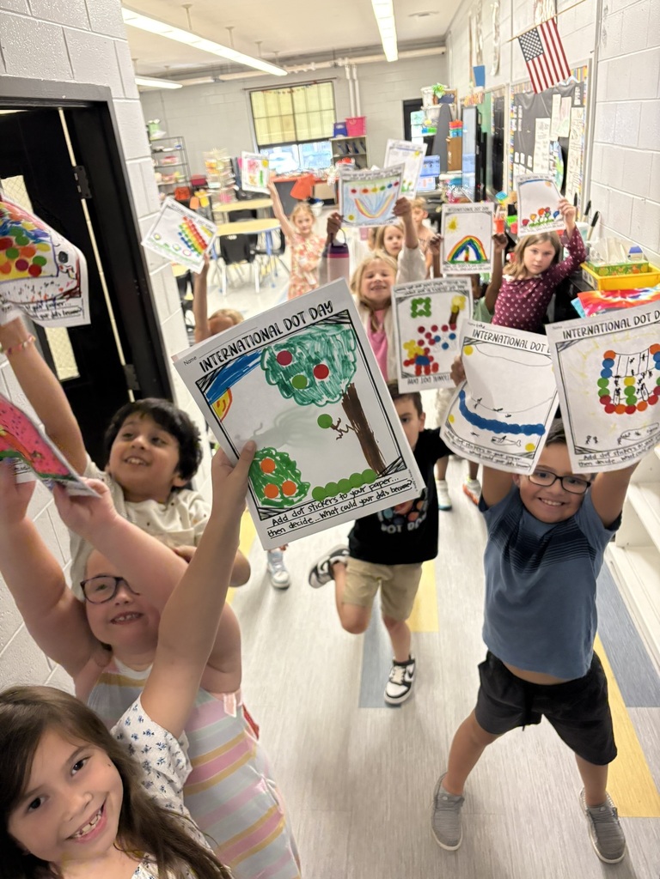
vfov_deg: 67.3
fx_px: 661
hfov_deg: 53.1
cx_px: 330
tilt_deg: -23.6
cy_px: 440
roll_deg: +6.0
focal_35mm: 26
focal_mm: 5.96
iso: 250
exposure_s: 1/60
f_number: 1.6
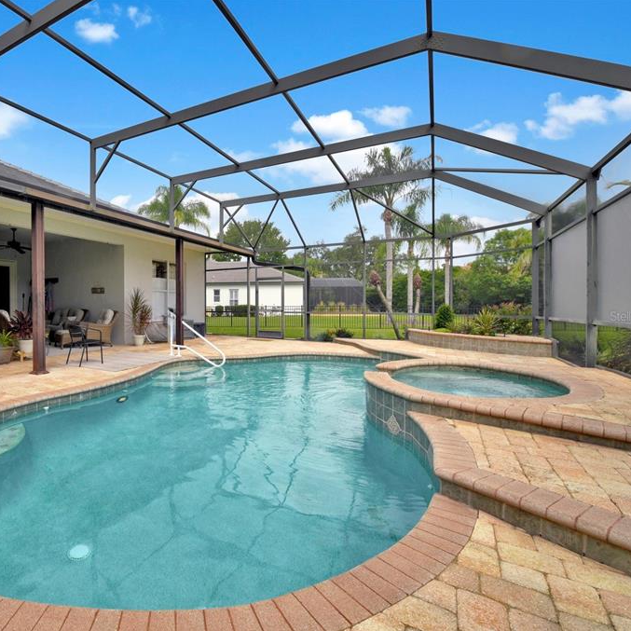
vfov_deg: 80.7
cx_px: 189
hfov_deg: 77.0
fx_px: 371
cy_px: 316
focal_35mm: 18
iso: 320
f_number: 8
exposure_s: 1/200
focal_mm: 14
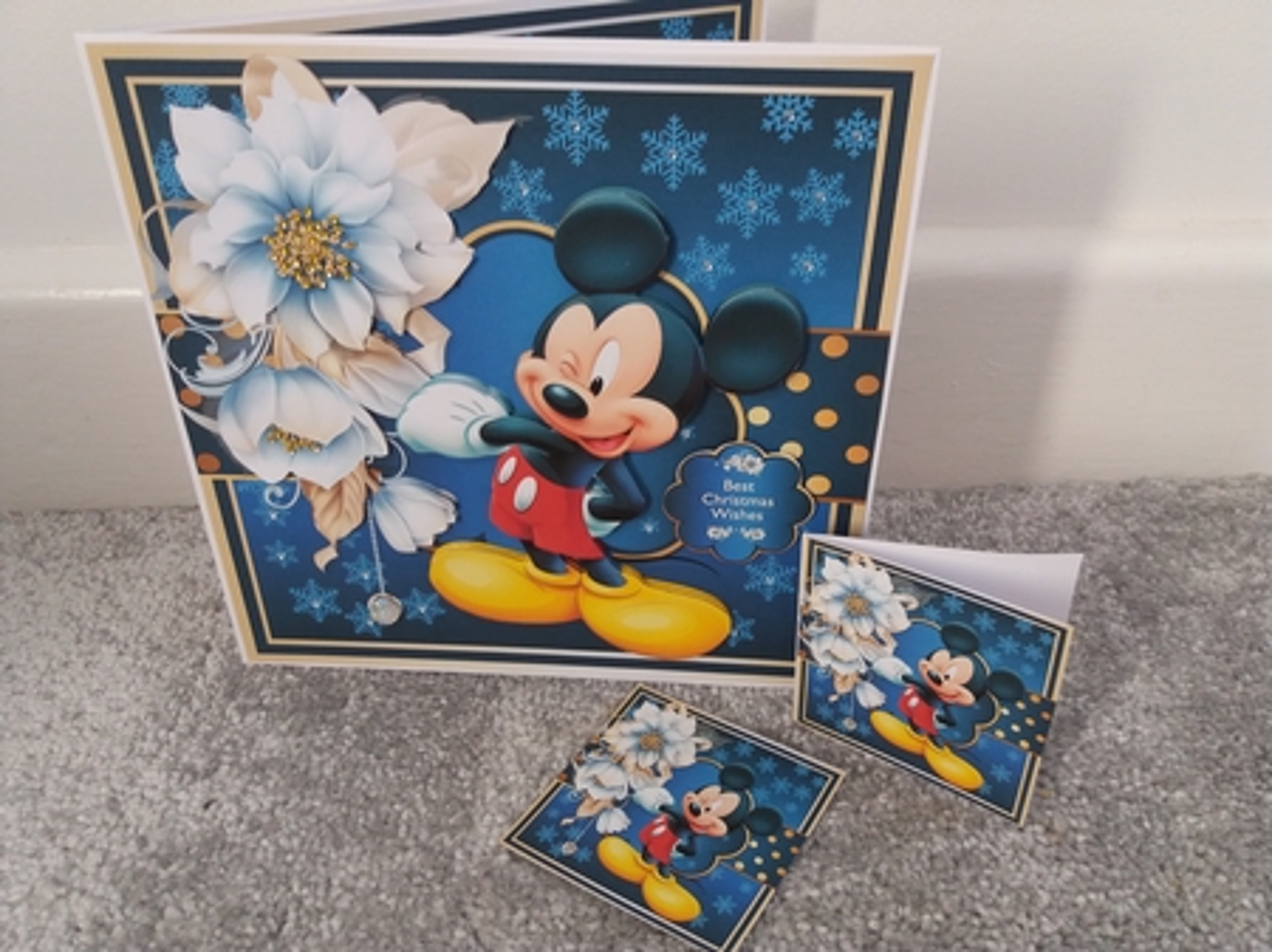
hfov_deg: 63.5
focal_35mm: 28
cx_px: 636
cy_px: 476
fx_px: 1028
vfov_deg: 49.7
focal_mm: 3.7
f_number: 1.9
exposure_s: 1/33
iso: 100
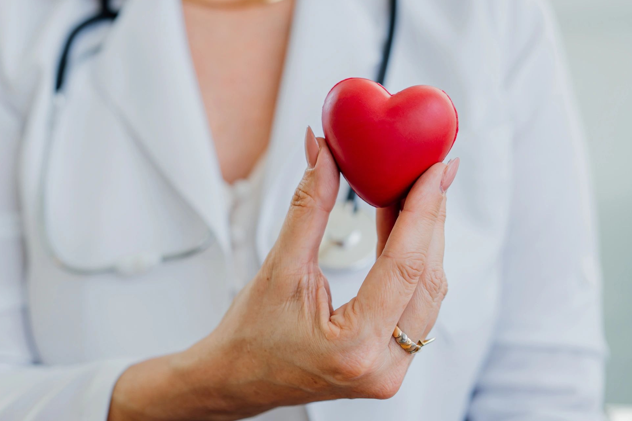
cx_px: 231
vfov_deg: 18.6
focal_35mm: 73
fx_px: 1281
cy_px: 149
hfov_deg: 27.6
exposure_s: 1/125
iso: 200
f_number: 2.8
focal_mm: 55
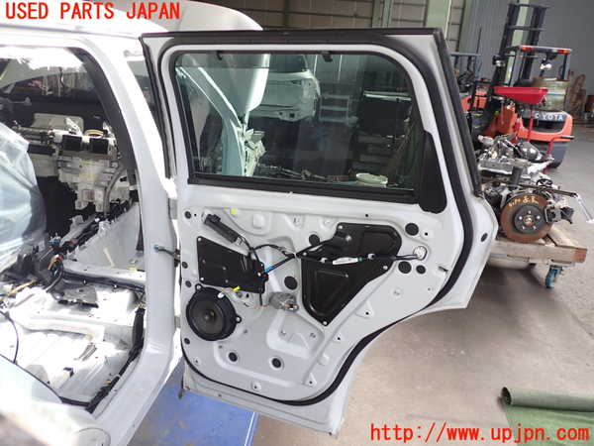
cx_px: 297
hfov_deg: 60.0
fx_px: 515
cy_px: 223
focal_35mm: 30
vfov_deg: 46.8
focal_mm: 5.4
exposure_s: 1/125
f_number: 2.3
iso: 125
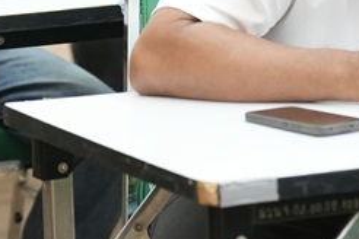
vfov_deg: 4.0
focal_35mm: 341
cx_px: 409
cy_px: -128
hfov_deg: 6.0
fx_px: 3400
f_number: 2.8
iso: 2500
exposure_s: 1/250
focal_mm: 84
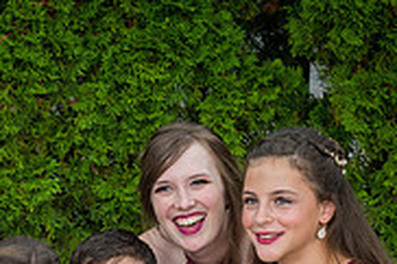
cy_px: 373
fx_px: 2038
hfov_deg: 11.0
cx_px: -31
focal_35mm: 185
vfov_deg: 7.3
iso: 200
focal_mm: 55
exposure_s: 1/90
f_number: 4.8
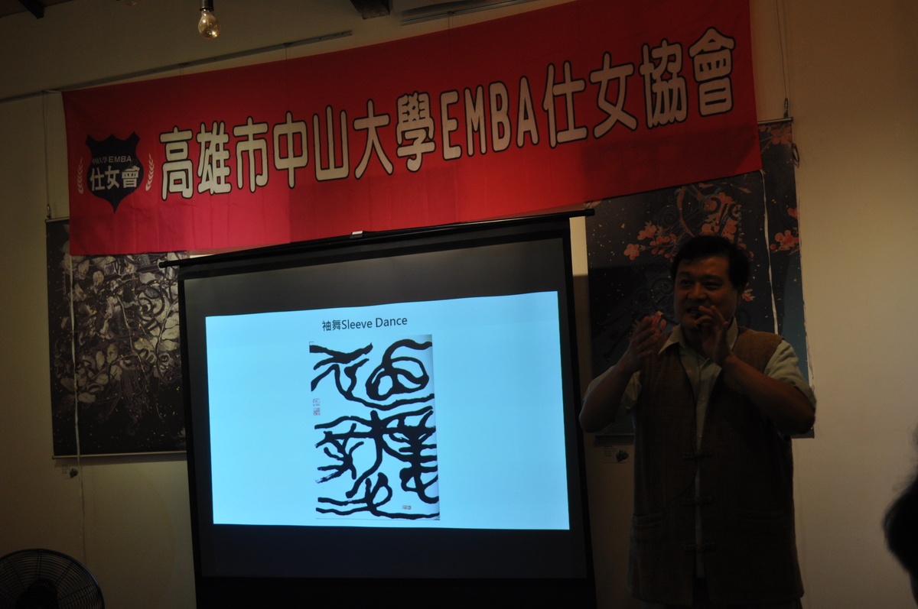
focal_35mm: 45
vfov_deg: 29.8
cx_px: 459
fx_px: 1146
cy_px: 304
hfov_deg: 43.7
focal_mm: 30
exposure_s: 1/60
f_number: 4.5
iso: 500
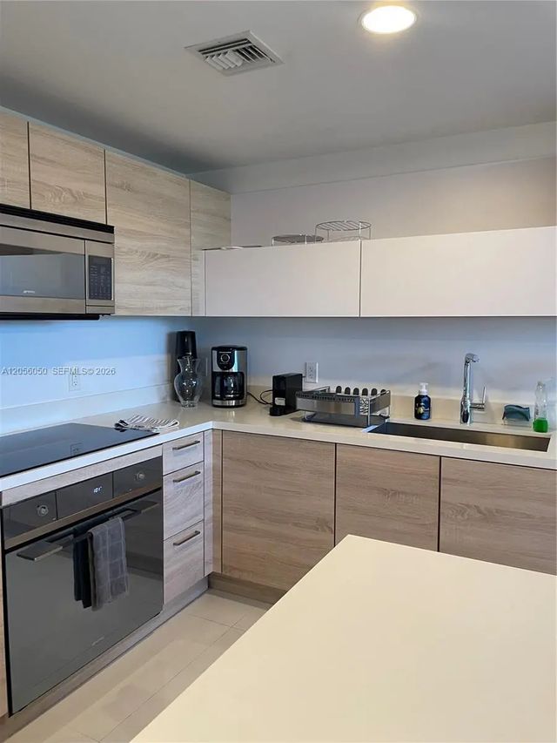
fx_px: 558
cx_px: 278
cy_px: 372
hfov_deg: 53.1
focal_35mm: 26
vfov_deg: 67.3
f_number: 1.6
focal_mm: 4.2
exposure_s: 1/60
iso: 100
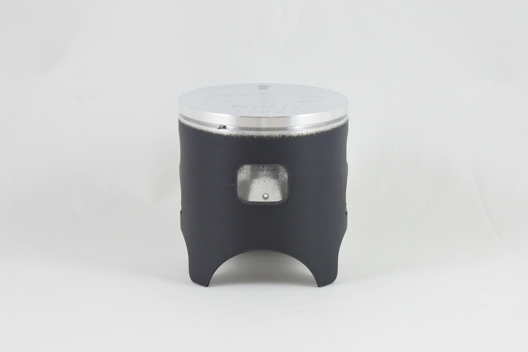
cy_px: 176
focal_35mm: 76
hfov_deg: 26.6
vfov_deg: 18.0
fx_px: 1115
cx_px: 264
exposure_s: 1/100
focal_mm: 28.2
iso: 800
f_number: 5.6
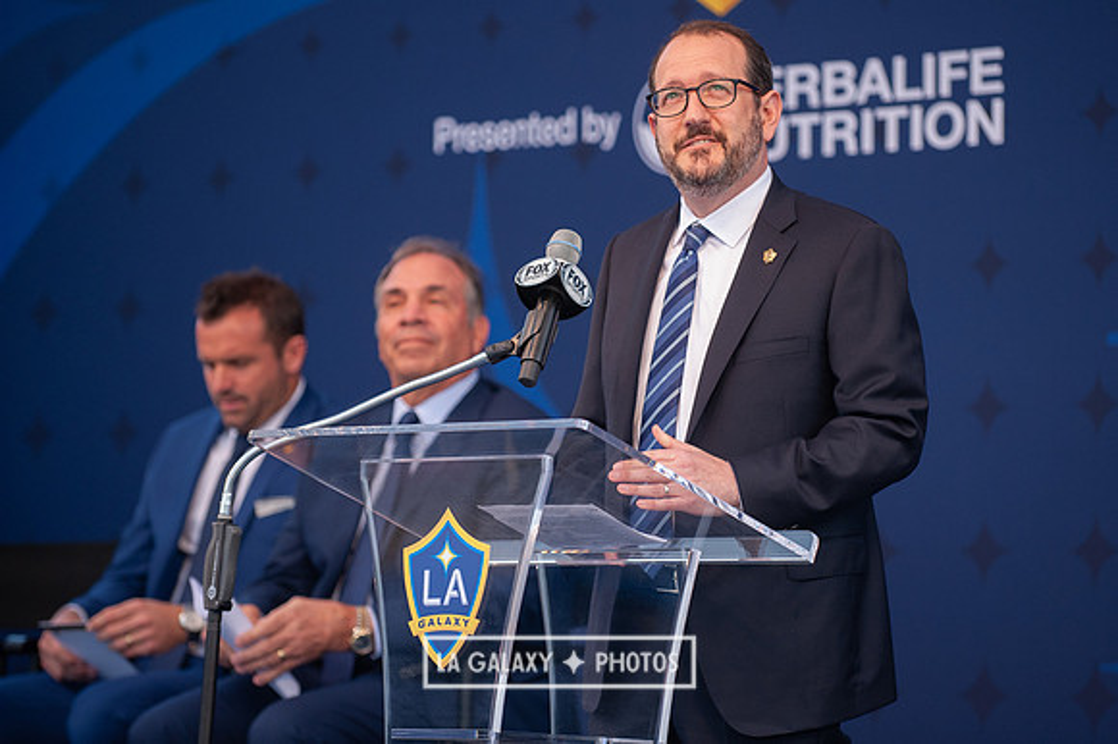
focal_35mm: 183
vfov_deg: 7.5
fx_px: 5692
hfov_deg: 11.2
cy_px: 345
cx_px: 661
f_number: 2.8
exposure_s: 1/1250
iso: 800
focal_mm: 155
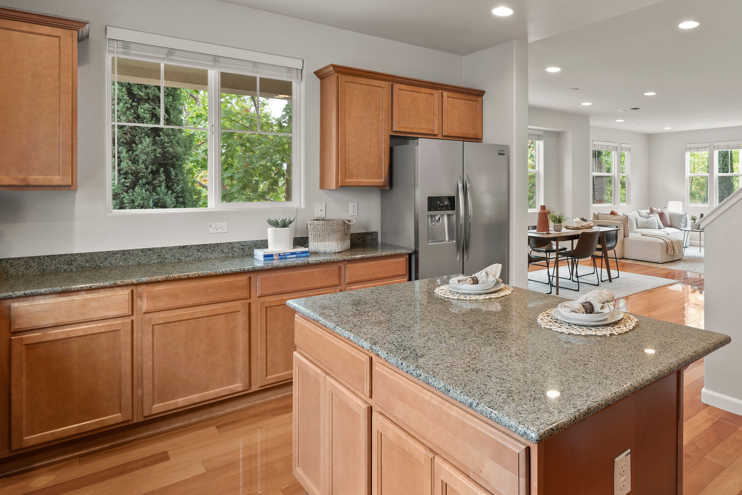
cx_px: 532
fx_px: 453
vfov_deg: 56.6
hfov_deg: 74.4
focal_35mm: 22
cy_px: 190
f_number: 8
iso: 100
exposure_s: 2
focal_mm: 14
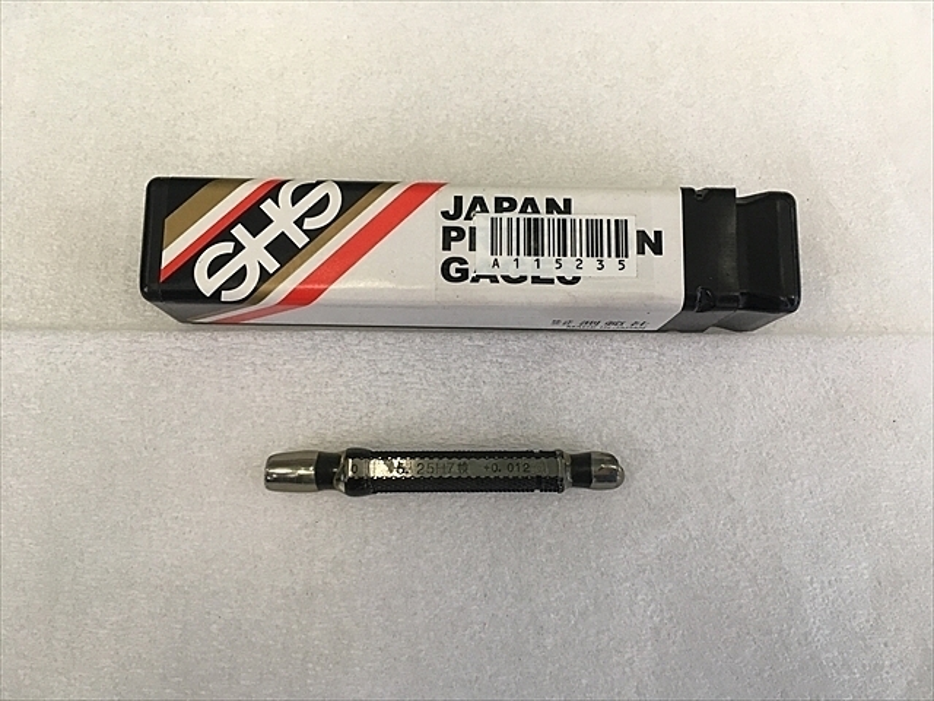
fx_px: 782
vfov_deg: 48.2
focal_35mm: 29
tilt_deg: -82.9
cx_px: 467
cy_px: 350
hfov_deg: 61.7
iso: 40
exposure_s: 1/30
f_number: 2.2
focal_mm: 4.15
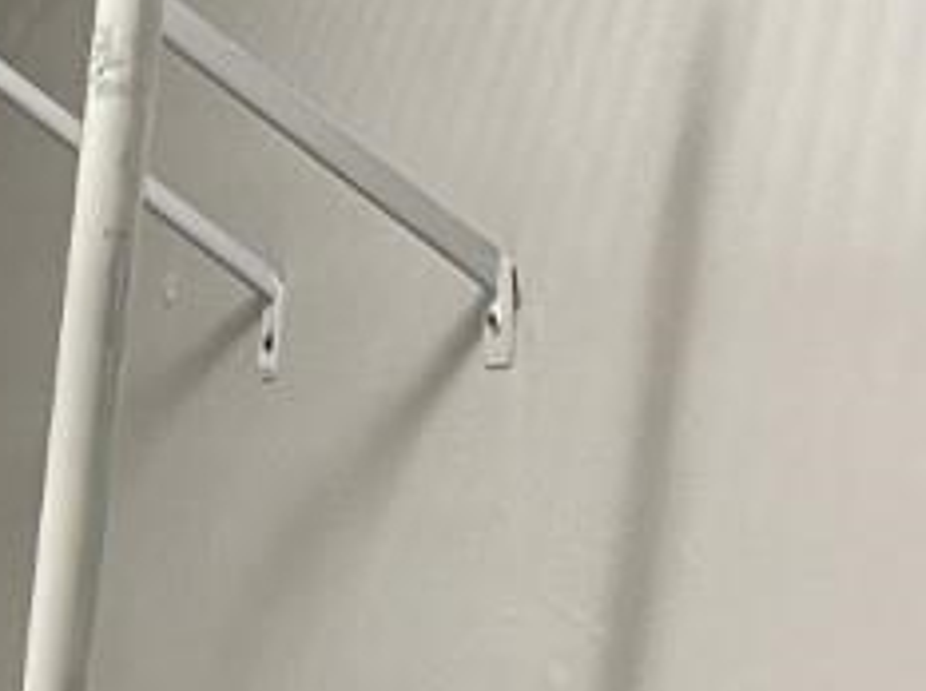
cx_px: -1327
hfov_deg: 10.5
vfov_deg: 8.5
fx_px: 4300
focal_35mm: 161
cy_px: 1565
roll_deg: -1.3
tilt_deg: -16.7
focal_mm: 5.1
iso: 200
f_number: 1.6
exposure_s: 1/60
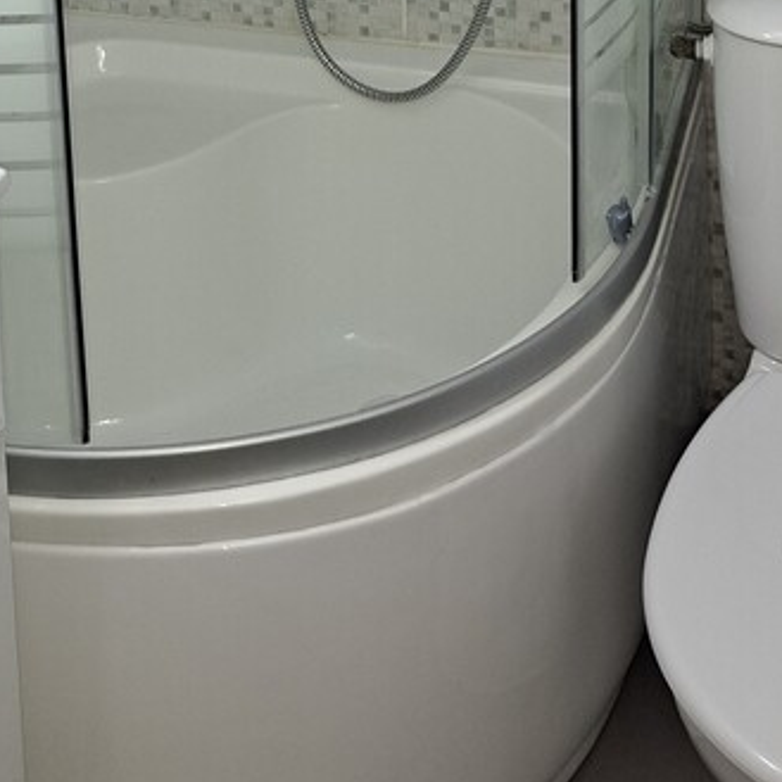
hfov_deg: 26.1
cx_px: 430
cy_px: -387
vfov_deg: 21.8
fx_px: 1687
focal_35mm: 66
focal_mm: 5.23
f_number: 1.8
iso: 125
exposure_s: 1/50
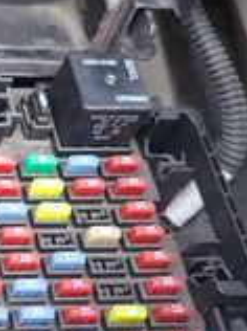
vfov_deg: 20.4
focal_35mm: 95
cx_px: -222
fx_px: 906
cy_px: 61
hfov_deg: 13.6
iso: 125
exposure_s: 1/60
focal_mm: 4.5
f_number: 2
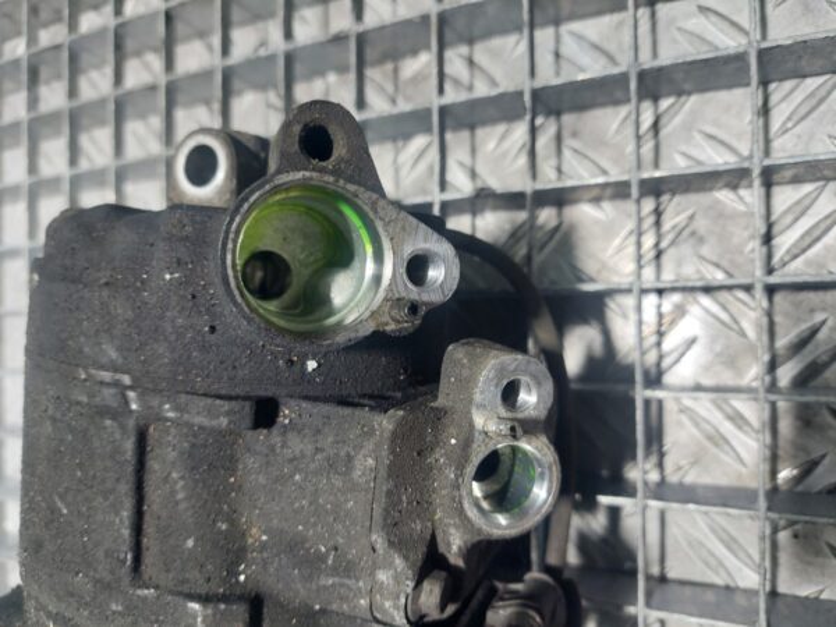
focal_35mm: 25
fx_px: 604
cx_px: 418
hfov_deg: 69.4
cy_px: 314
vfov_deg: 54.9
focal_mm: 5.23
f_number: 1.8
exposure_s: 1/50
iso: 64
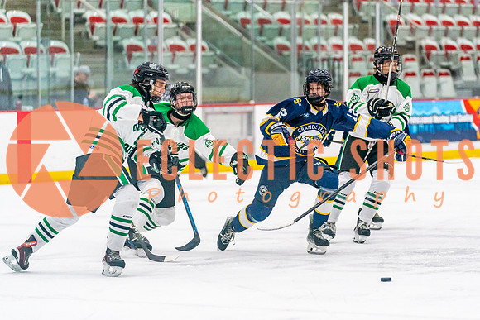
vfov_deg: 7.2
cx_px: 293
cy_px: 187
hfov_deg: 10.8
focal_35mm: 190
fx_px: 2540
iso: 4000
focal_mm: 144
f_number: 2.8
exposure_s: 1/1600
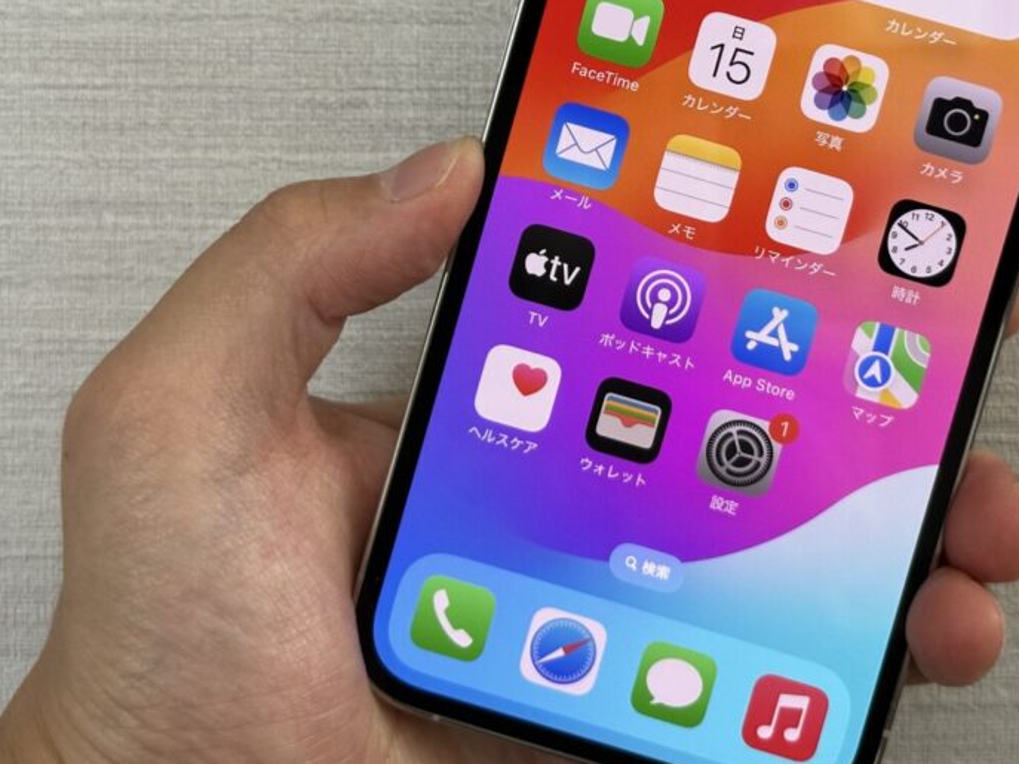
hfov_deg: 26.8
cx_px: 725
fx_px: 2119
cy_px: 204
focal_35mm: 72
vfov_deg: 20.3
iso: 125
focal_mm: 6.86
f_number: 1.78
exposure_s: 1/60
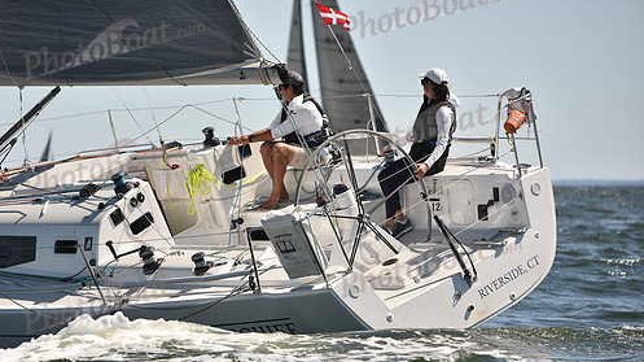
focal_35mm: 208
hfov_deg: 10.4
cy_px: 215
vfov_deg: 5.8
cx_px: 273
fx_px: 3550
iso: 250
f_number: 4.5
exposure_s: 1/1250
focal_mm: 170
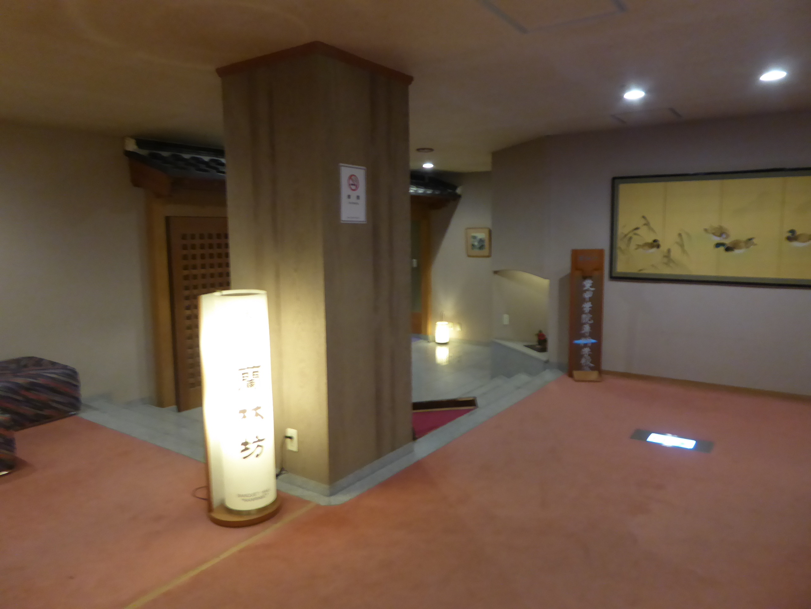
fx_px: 586
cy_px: 304
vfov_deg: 54.9
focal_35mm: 25
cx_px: 406
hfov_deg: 69.4
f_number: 3.3
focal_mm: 4.3
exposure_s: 1/8
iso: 400
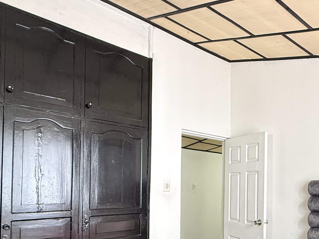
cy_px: 184
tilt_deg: +1.3
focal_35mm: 31
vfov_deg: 43.7
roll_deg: -0.6
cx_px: 238
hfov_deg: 55.6
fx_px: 286
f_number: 2.2
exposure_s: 1/60
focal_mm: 2.22
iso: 320
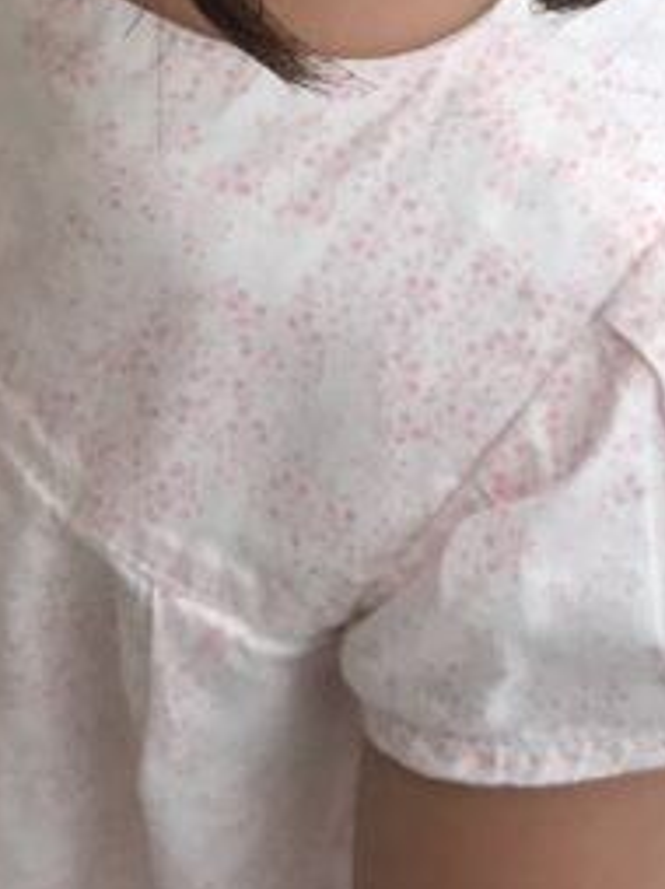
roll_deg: -1.7
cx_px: 182
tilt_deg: -44.5
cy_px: -490
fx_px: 2899
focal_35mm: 113
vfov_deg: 15.8
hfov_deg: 13.1
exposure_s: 1/197
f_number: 1.8
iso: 20
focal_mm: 3.99
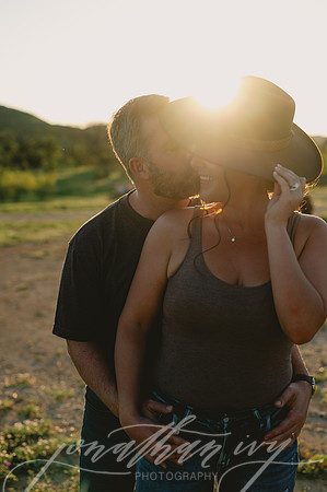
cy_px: 246
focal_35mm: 50
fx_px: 683
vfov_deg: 39.6
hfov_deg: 26.9
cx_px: 164
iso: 80
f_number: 2.8
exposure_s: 1/1000
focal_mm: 50
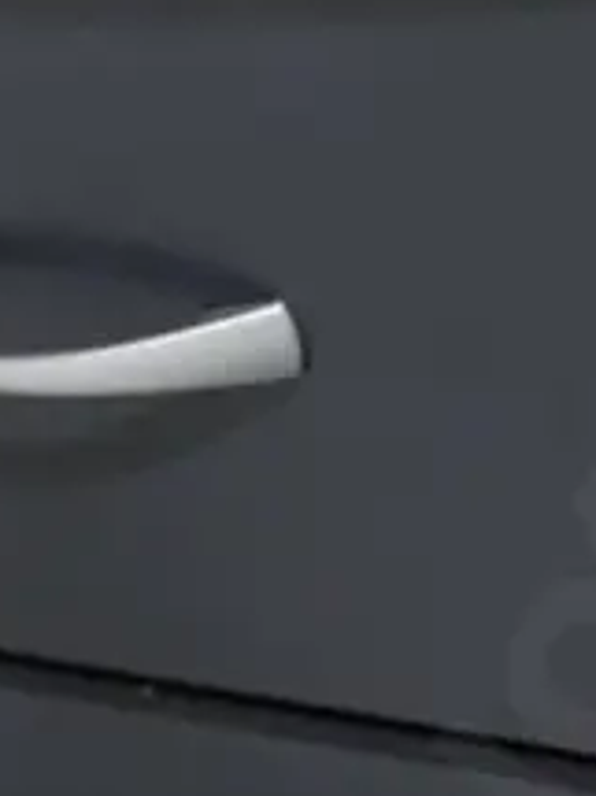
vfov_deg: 13.6
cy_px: 792
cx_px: 494
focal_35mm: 143
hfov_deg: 10.3
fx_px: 3286
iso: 400
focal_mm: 15
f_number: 3.6
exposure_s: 1/60
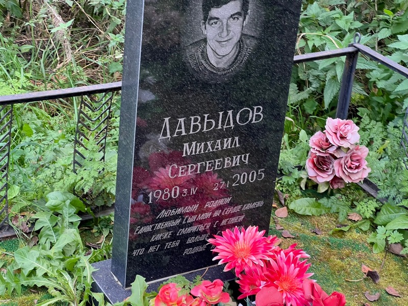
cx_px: 204
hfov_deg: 25.3
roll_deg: -9.1
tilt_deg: -23.5
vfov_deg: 19.1
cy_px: 153
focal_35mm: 77
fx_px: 908
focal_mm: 9
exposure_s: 1/99
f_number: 2.8
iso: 80
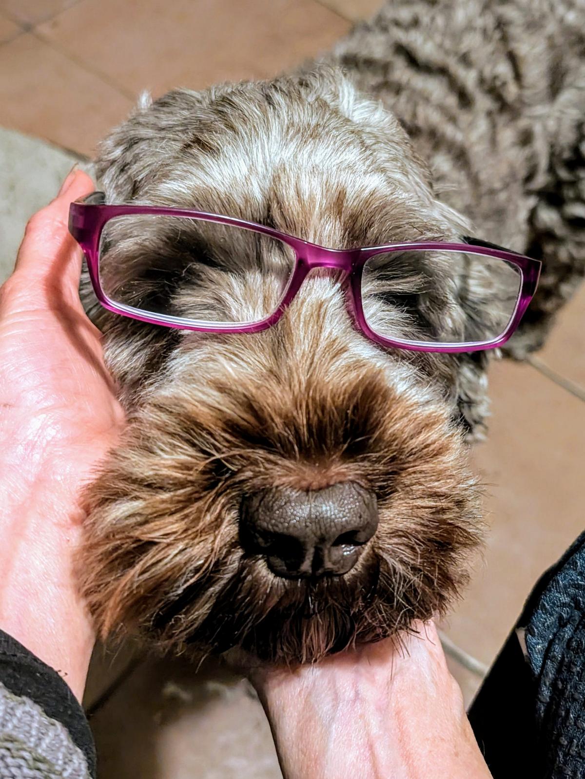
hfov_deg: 56.8
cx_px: 292
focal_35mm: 24
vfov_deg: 71.6
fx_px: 541
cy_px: 390
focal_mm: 6.9
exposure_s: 1/42.2
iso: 1423
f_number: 1.68
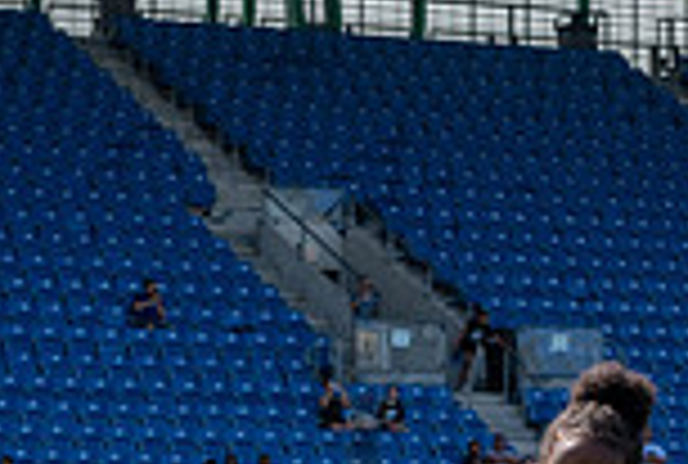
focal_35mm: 263
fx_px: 5041
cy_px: 805
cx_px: 416
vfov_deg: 5.2
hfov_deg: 7.8
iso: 400
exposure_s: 1/800
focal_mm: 62
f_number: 5.6
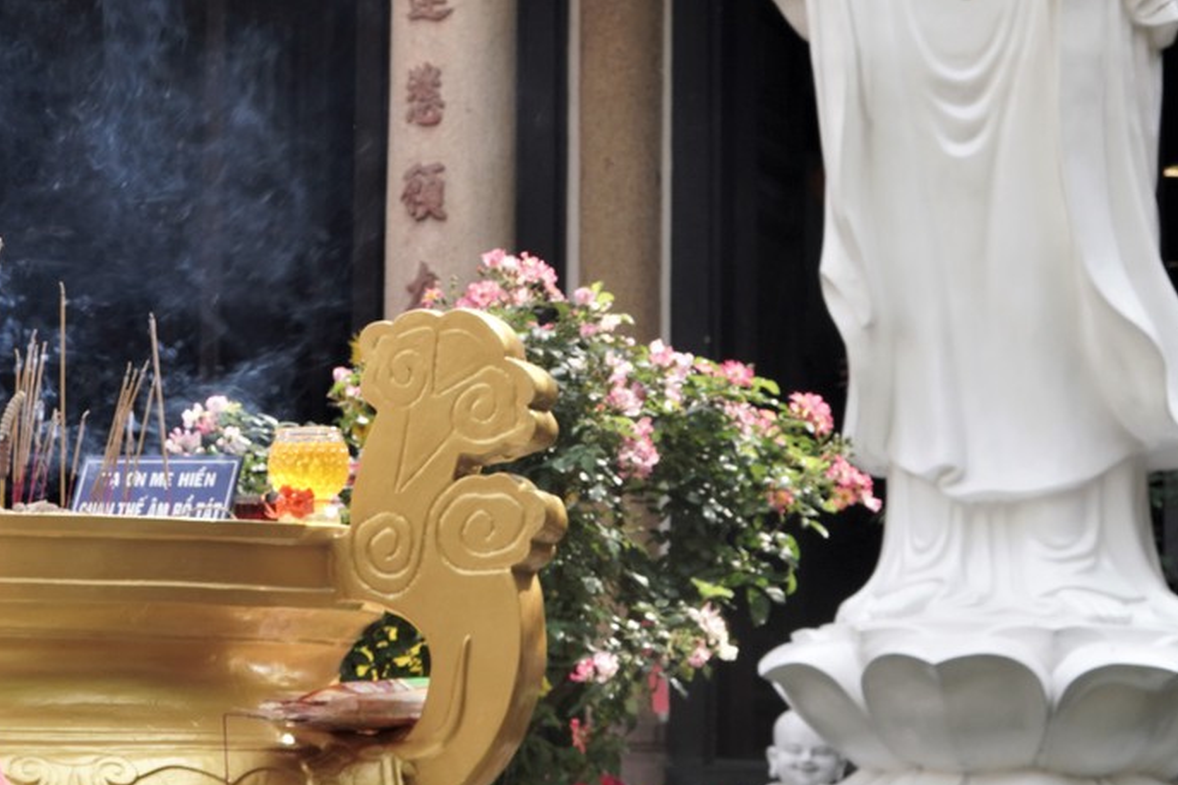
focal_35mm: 131
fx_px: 4286
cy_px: 279
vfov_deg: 10.5
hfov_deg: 15.6
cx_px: 271
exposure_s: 1/60
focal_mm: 30
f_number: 9
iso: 100
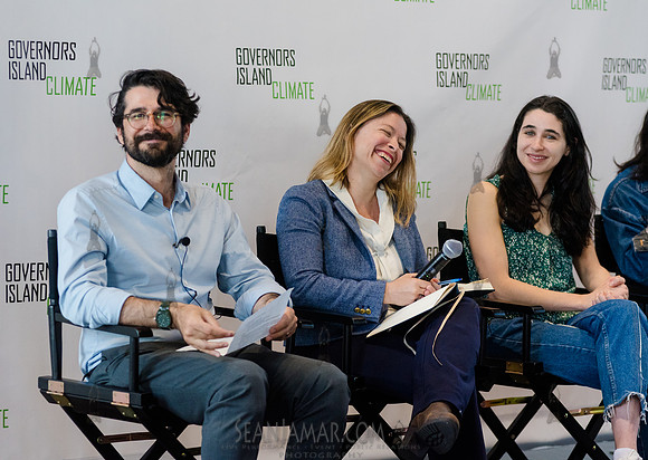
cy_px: 230
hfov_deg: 15.4
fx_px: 2398
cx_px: 345
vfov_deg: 11.0
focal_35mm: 131
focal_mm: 125
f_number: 4
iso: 4000
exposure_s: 1/320
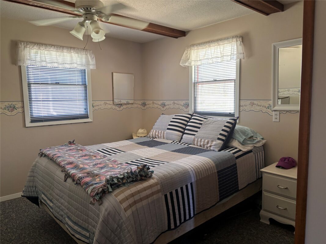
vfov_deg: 53.1
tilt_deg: -5.4
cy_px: 122
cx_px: 163
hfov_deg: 67.3
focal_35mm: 26
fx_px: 245
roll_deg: +0.3
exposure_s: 1/60
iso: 250
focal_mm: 5.96
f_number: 1.6
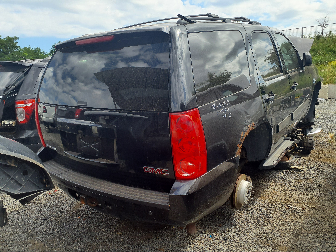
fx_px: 262
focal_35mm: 27
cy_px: 126
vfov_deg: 51.4
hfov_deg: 65.3
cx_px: 168
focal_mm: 3.58
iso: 40
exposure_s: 1/718
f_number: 1.9
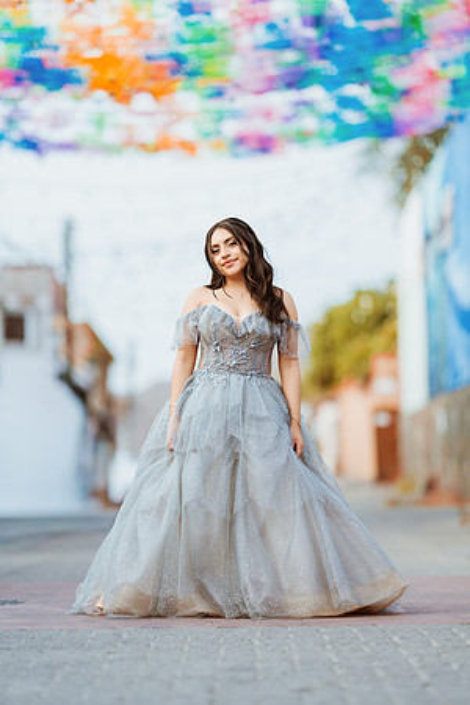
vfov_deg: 15.2
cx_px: 235
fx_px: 2644
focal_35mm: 135
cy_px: 352
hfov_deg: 10.2
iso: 100
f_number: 1.8
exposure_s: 1/2000
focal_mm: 135
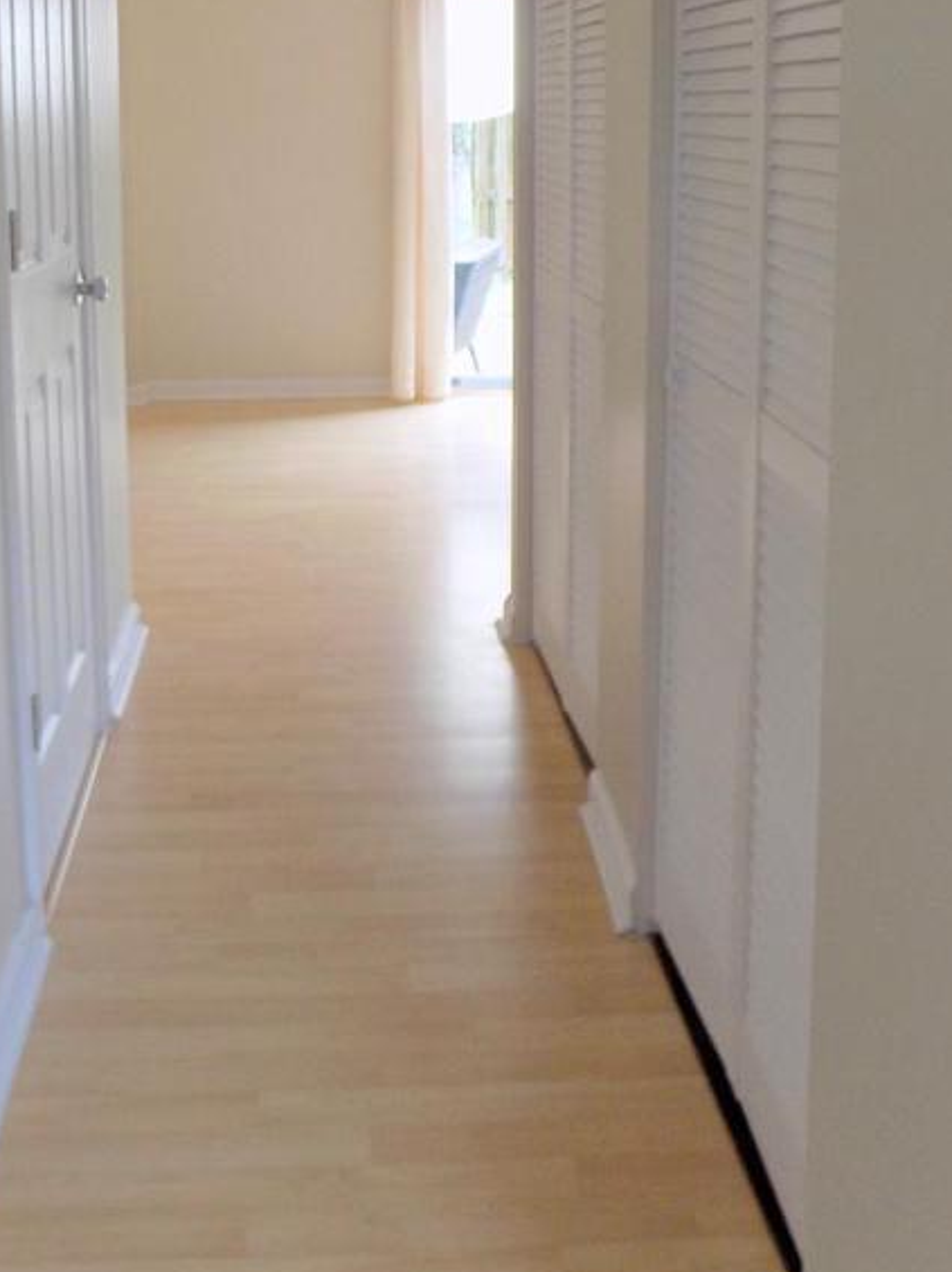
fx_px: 1615
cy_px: 324
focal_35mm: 44
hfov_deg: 32.7
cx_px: 383
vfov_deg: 41.7
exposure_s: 1/30
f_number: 3.1
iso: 140
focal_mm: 4
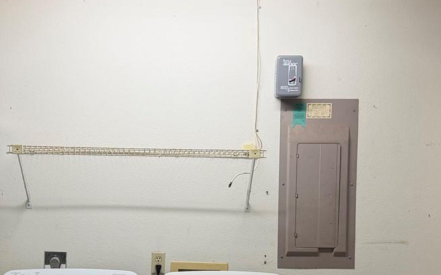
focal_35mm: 62
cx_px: 151
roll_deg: -1.5
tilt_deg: -1.7
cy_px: 245
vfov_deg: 20.5
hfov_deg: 32.7
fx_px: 745
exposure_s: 1/60
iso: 125
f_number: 1.78
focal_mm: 6.76
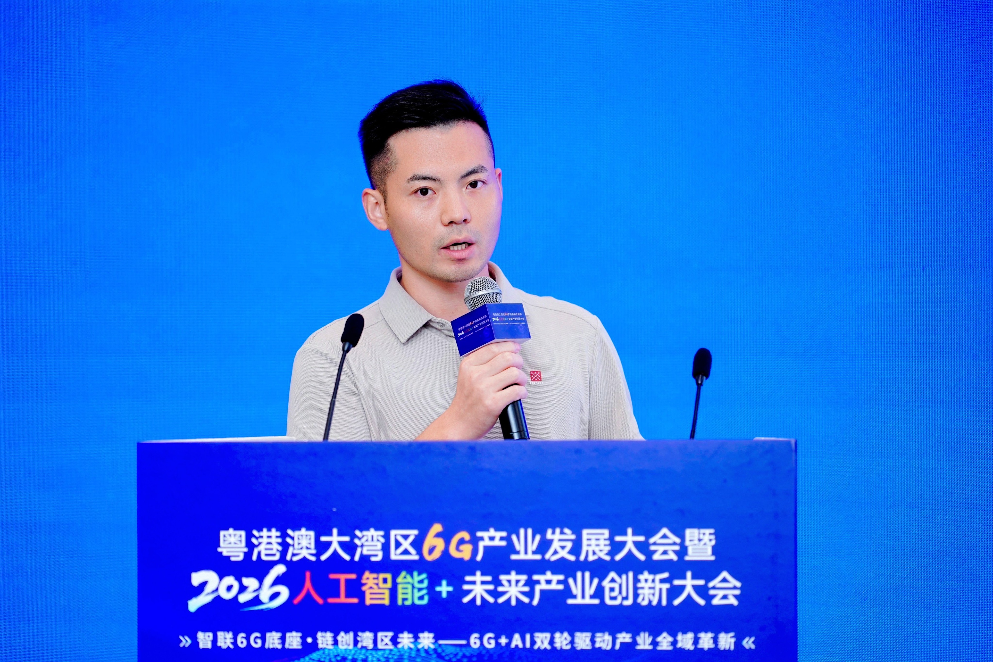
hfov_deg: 13.7
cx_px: 496
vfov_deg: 9.2
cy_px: 331
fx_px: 4137
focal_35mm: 150
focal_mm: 150
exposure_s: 1/250
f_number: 2.8
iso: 640
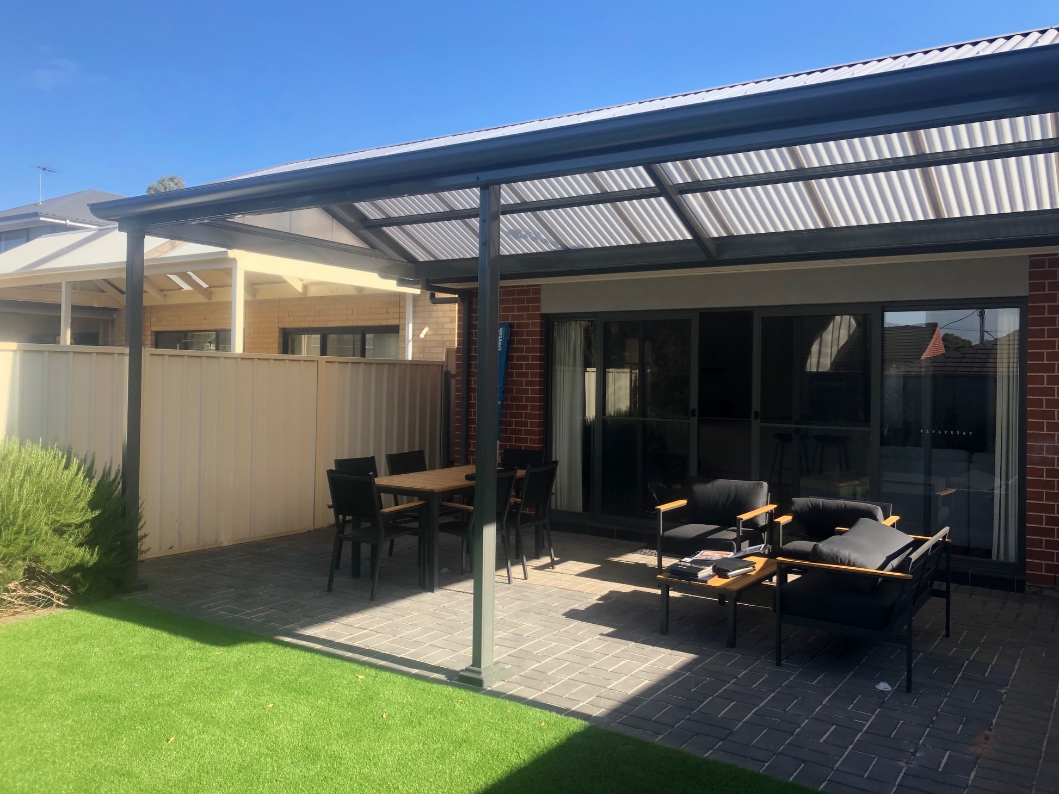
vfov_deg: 48.2
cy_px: 386
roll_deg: -0.5
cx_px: 511
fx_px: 887
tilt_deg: -0.1
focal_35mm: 29
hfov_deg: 61.6
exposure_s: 1/813
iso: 20
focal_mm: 3.99
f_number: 1.8
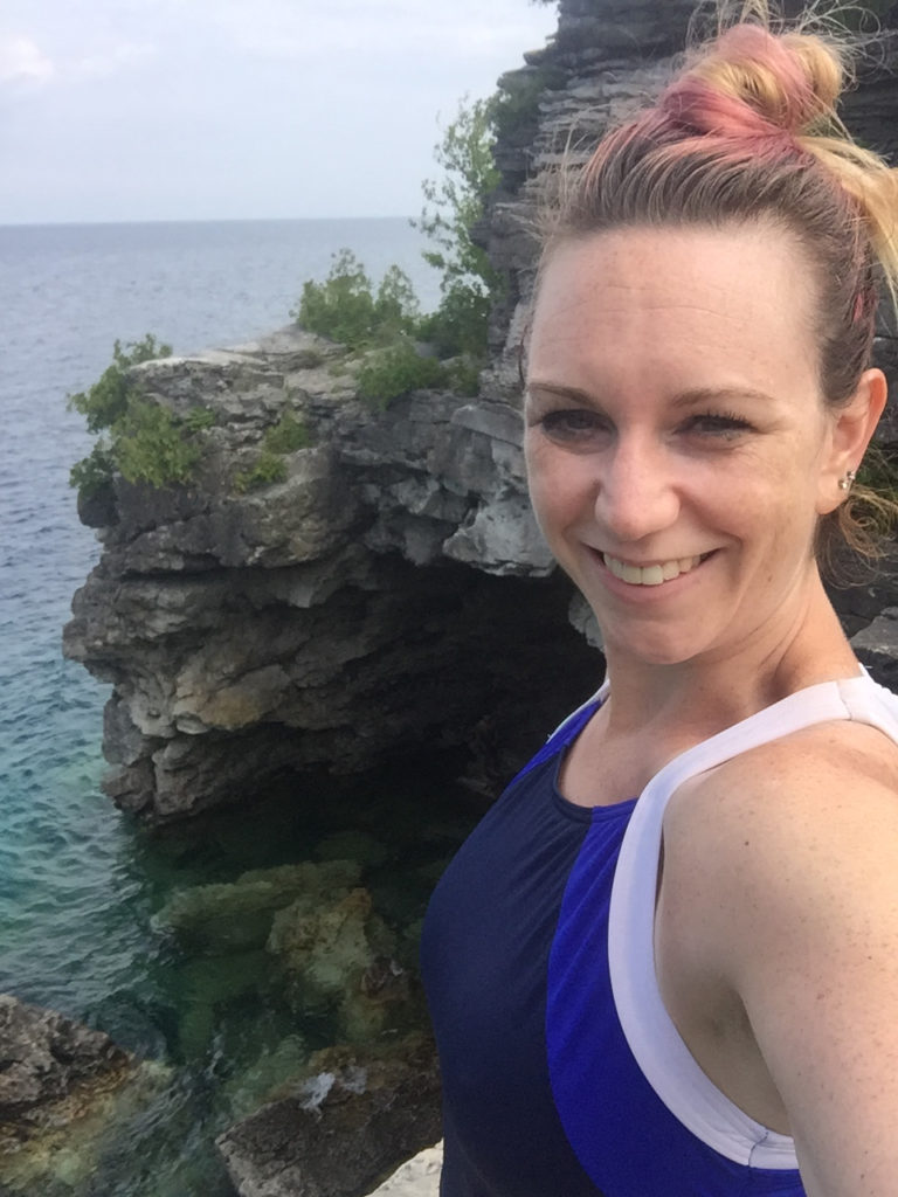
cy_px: 598
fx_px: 1072
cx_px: 449
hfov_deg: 45.4
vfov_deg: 58.4
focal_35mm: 31
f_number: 2.2
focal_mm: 2.65
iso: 32
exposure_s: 1/664
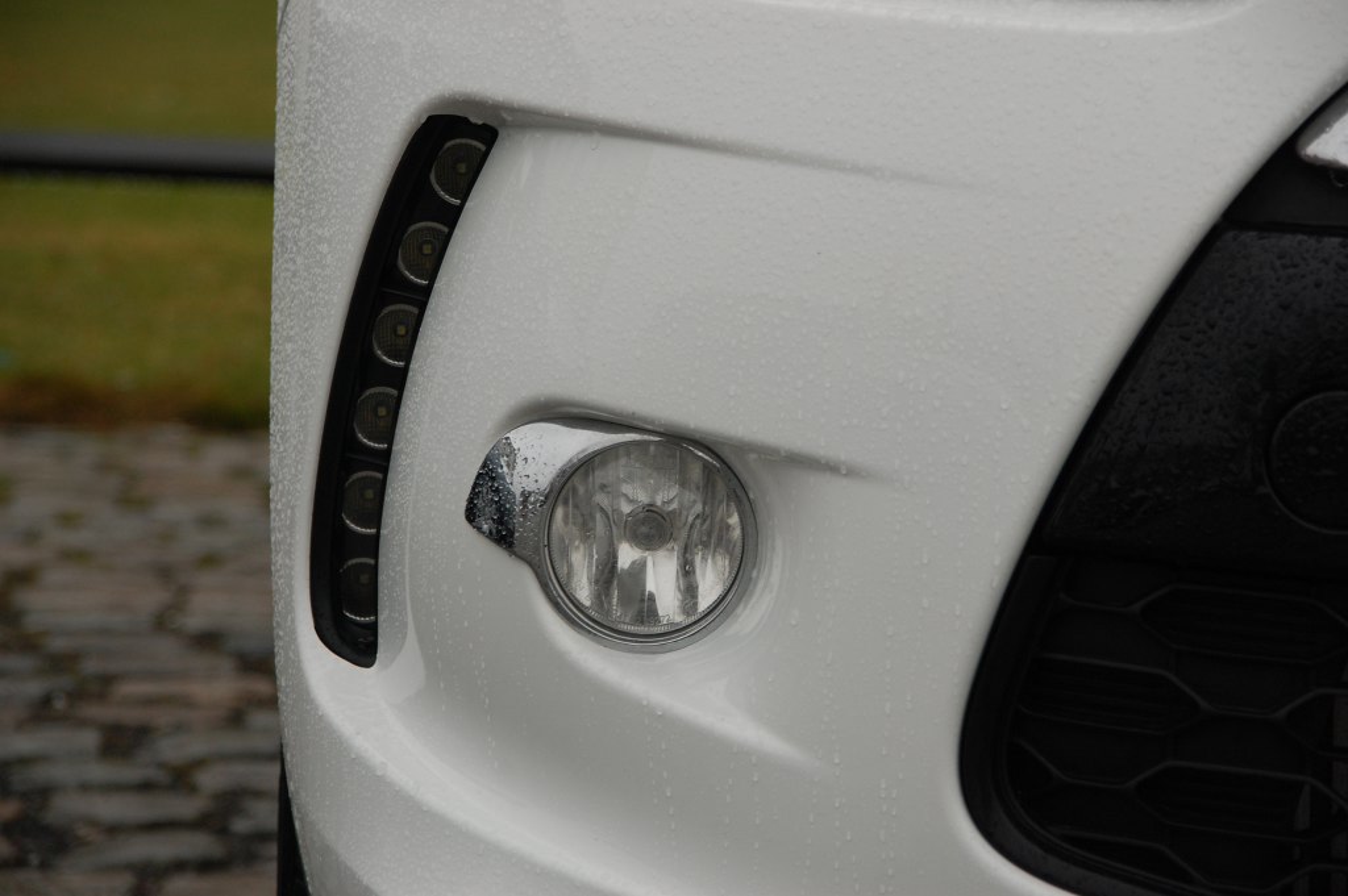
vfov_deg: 8.3
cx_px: 674
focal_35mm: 165
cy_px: 448
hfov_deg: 12.5
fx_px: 6173
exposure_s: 1/160
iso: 400
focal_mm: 110
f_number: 5.6
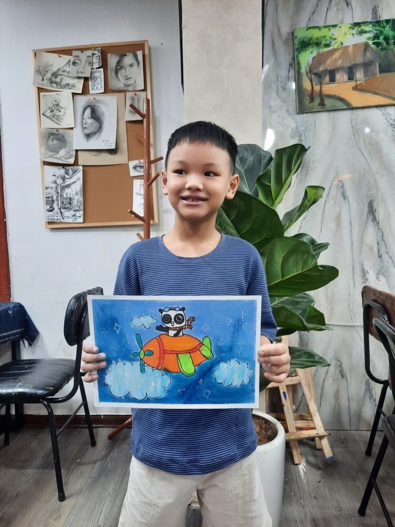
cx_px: 198
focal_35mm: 25
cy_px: 264
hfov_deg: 54.9
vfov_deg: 69.4
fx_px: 380
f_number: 2
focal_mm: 4.6
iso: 160
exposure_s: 1/50
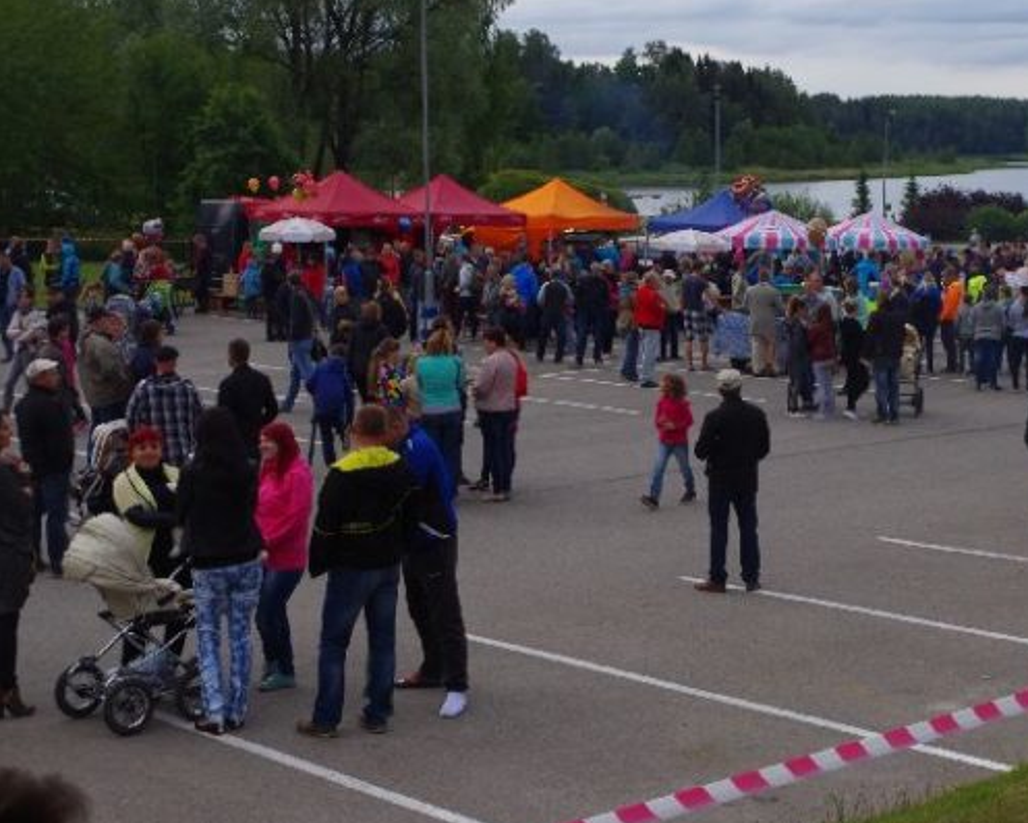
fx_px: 1856
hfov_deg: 30.7
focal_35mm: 61
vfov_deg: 24.9
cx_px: 692
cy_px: 307
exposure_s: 1/60
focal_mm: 28.13
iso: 200
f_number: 11
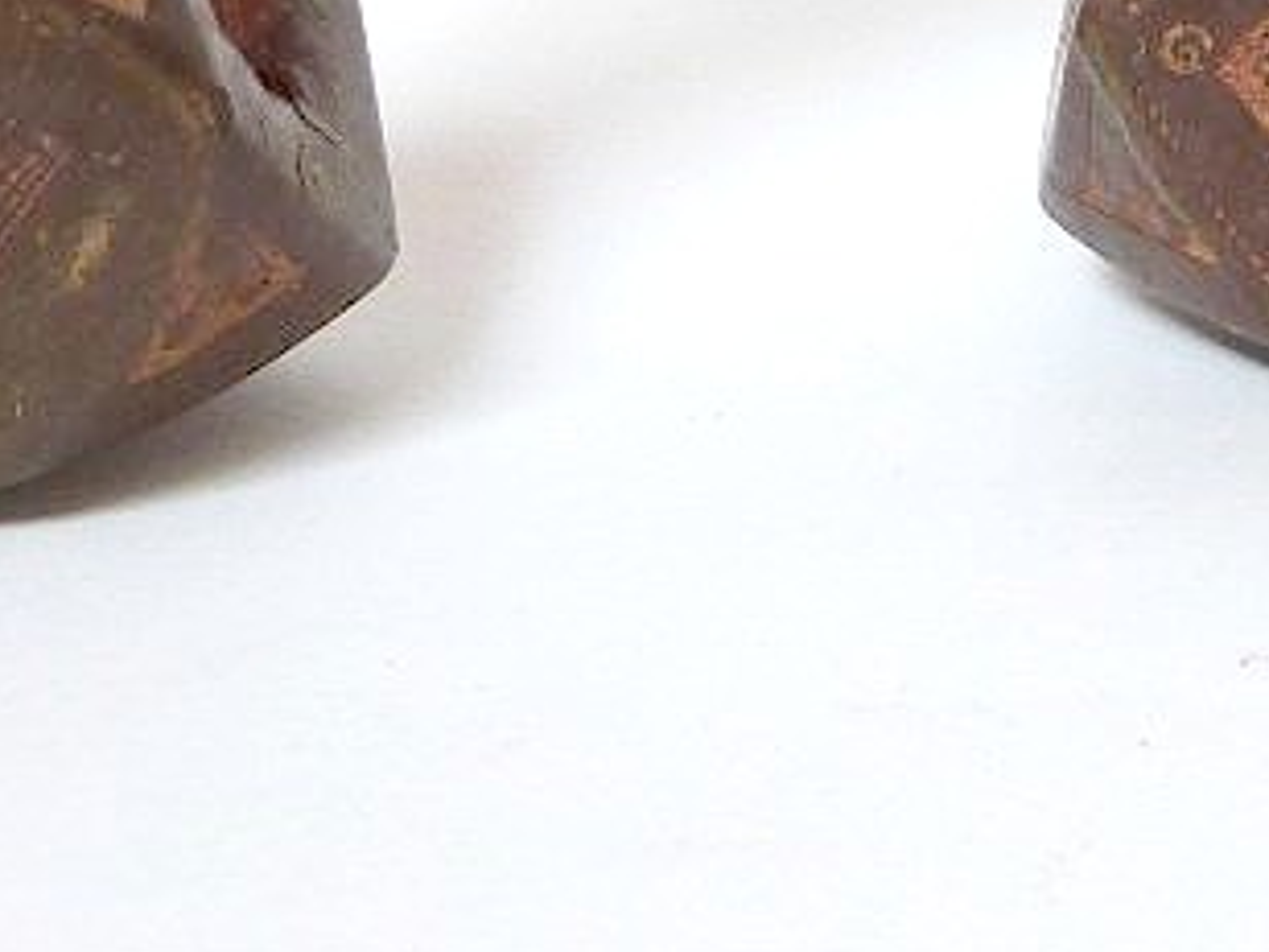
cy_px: -400
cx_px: 1730
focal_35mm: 117
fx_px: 4289
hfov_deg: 15.8
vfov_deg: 12.2
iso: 160
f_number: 2.9
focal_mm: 5.2
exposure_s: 1/60
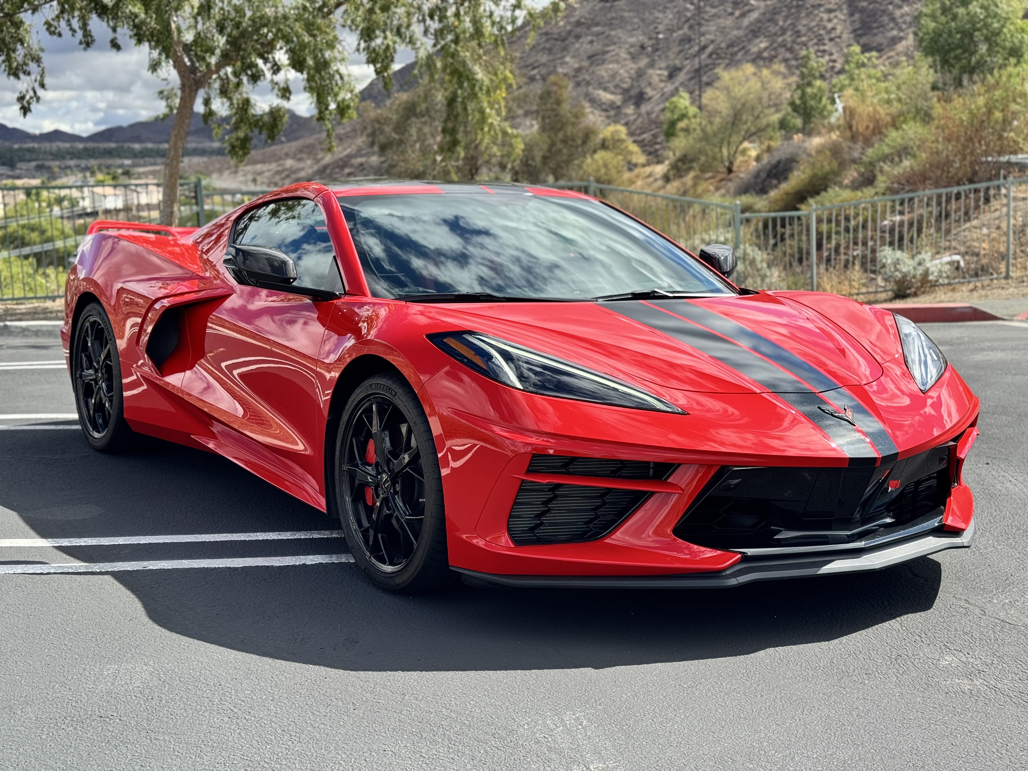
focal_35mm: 48
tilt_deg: -9.5
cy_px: 386
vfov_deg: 30.3
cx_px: 514
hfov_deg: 39.7
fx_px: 1425
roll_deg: +2.5
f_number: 1.78
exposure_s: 1/2717
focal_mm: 6.76
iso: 64
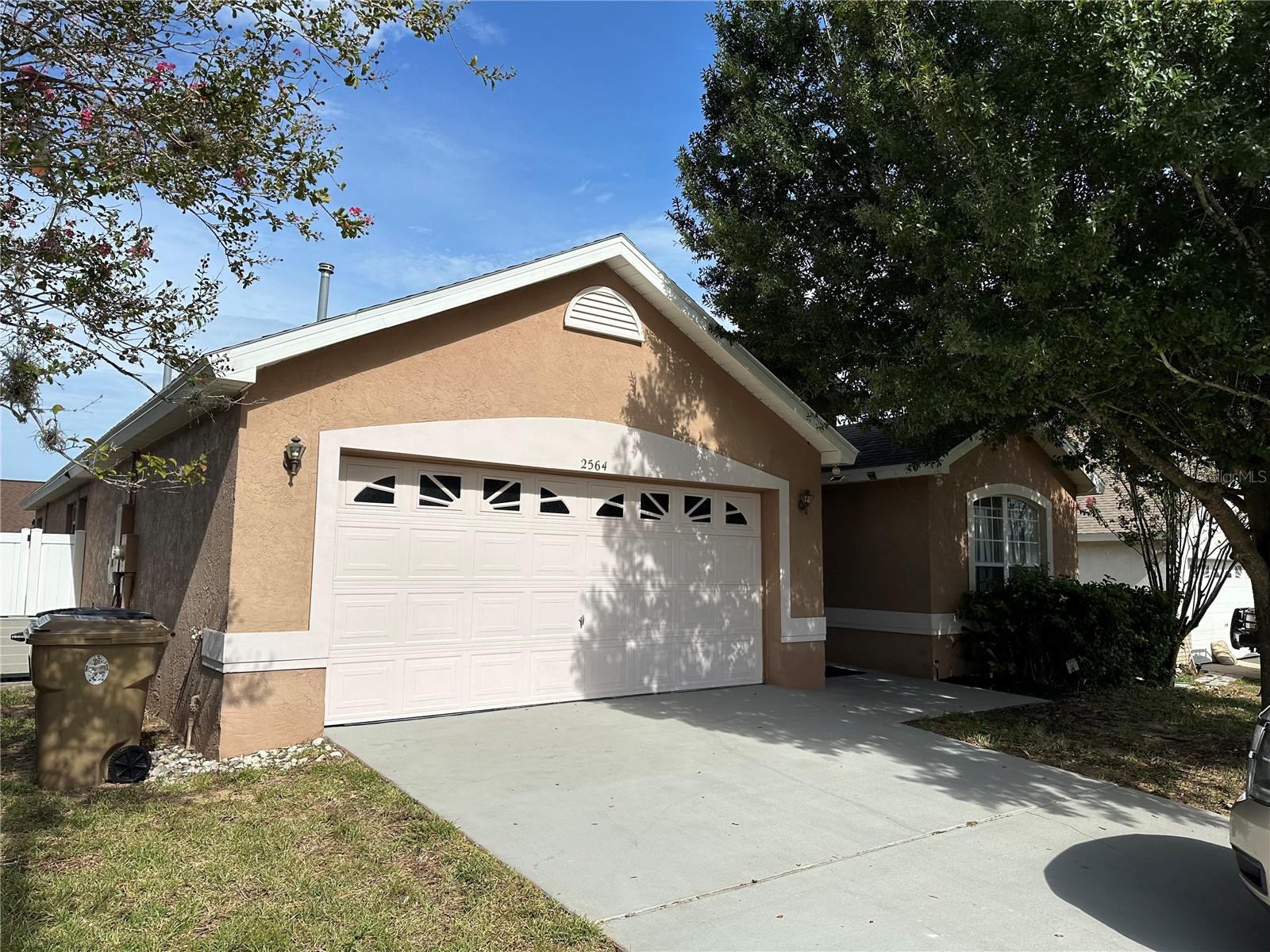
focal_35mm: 24
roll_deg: -3.5
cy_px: 476
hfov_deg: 71.6
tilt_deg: +3.8
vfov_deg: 56.8
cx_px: 635
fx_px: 881
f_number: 1.78
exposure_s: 1/7042
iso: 80
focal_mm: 6.86
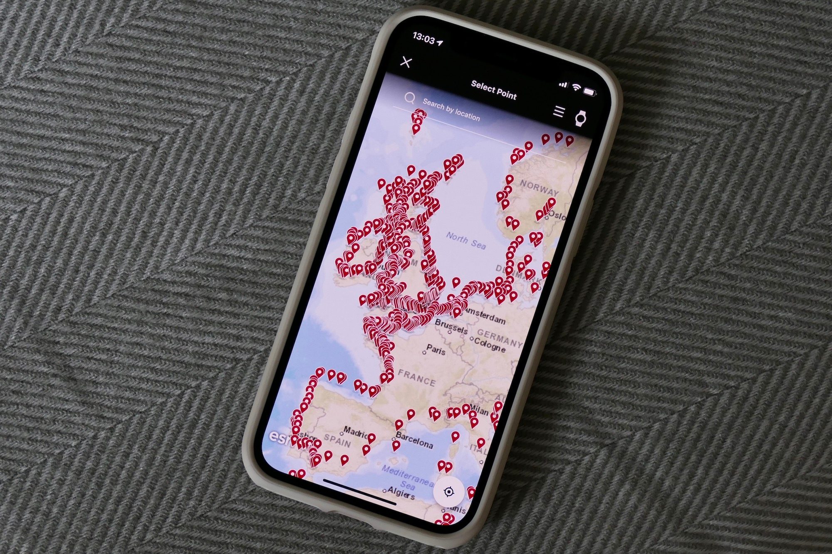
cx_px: 416
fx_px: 2588
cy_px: 277
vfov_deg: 12.2
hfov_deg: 18.3
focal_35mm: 112
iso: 400
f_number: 4
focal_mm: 40.84
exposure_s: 1/80
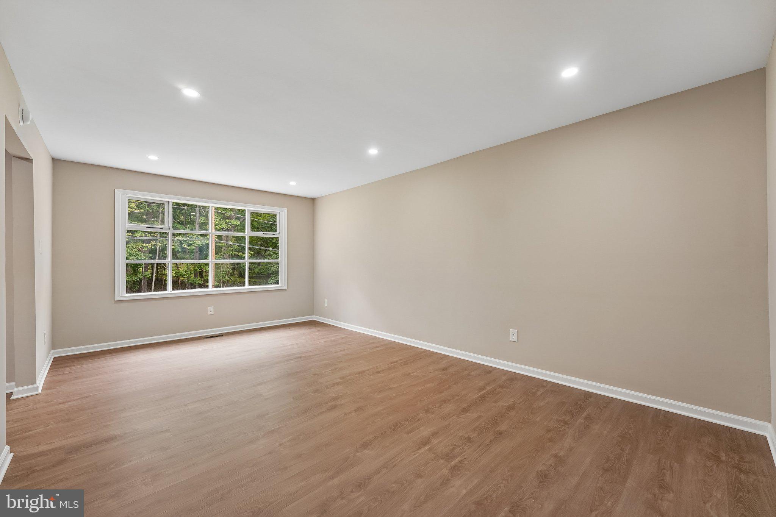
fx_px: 302
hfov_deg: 104.3
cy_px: 258
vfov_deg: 81.2
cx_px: 388
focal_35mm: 14
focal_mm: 14
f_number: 8
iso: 500
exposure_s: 1/15
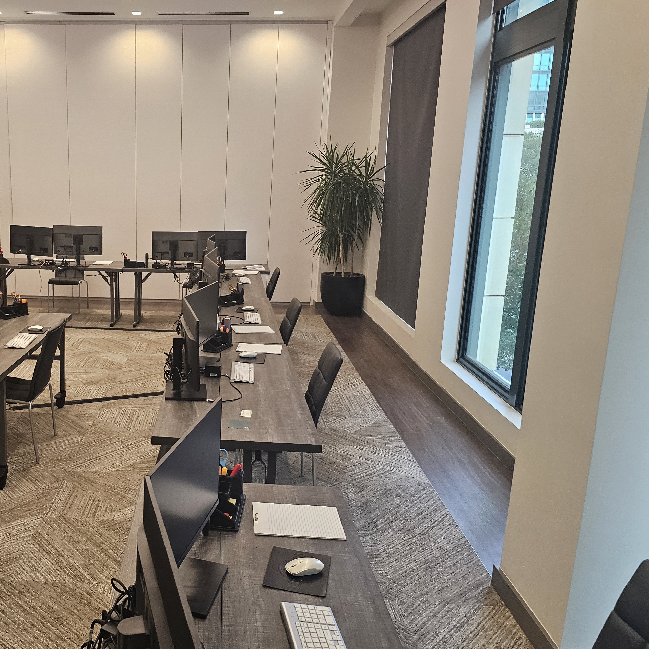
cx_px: 181
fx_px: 679
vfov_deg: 51.1
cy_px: 328
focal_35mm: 32
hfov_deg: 49.5
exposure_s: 1/59
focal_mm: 6.3
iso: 200
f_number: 1.7
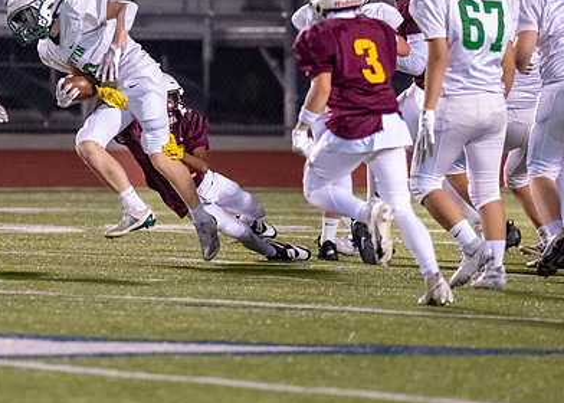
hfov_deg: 3.7
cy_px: 97
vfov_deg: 2.6
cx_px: 103
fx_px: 8810
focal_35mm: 550
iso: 5000
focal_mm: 200
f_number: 2.8
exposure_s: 1/1250
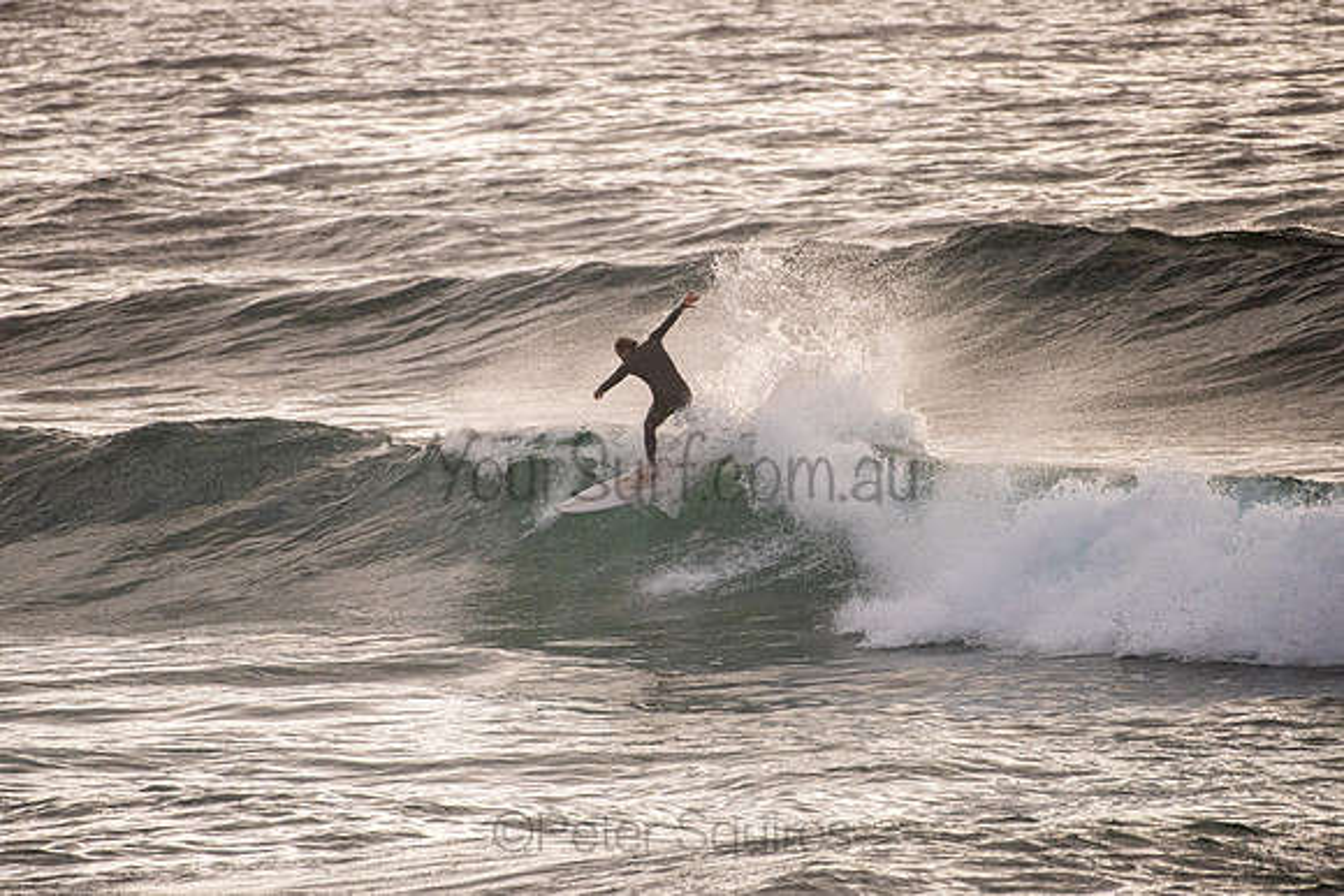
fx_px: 22901
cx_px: 624
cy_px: 416
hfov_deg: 3.4
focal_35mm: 613
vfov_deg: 2.2
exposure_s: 1/2000
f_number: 5.6
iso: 900
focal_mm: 500
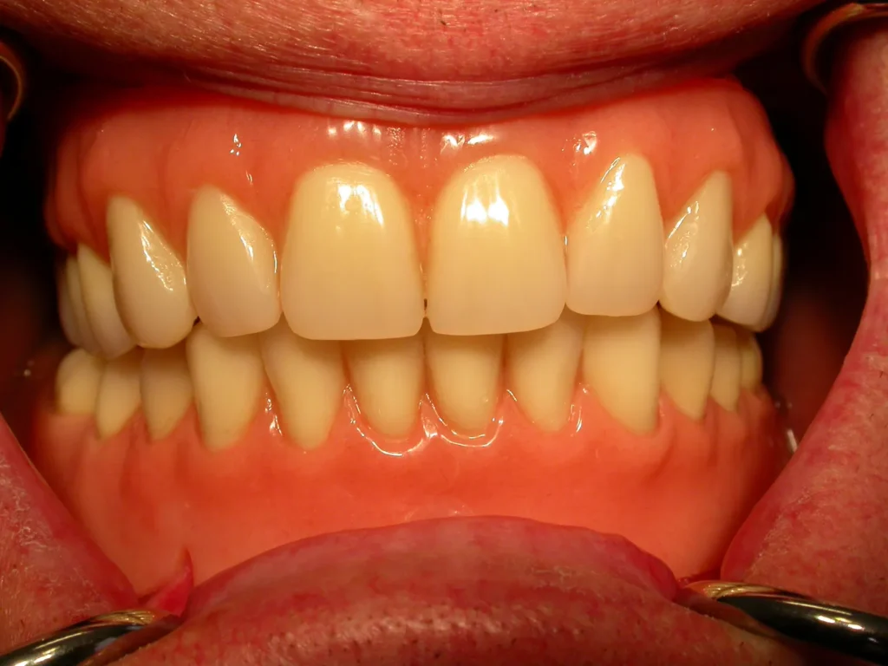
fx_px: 2001
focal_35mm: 78
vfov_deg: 18.9
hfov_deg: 25.0
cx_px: 444
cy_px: 333
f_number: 7.9
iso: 100
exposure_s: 1/192
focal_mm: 16.2
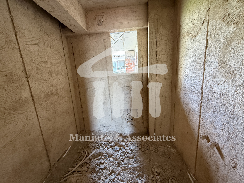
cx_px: 122
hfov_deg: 102.1
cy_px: 92
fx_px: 99
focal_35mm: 14
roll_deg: +3.3
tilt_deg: -11.4
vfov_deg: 85.7
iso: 400
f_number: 2.2
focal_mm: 2.22
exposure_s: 1/60
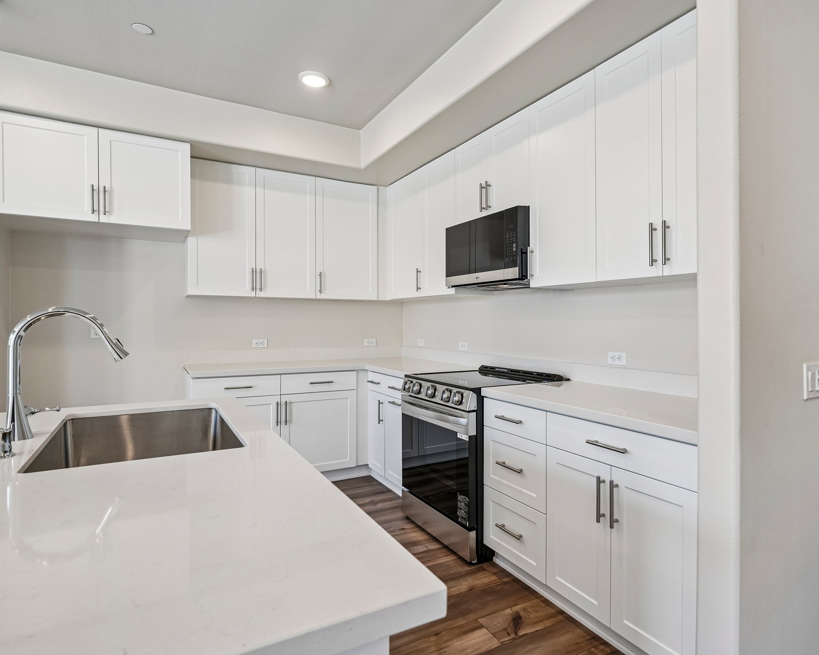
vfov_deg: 68.1
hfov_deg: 80.2
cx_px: 446
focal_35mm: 20
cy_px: 325
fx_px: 485
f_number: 7.1
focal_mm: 17
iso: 320
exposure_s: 1/30
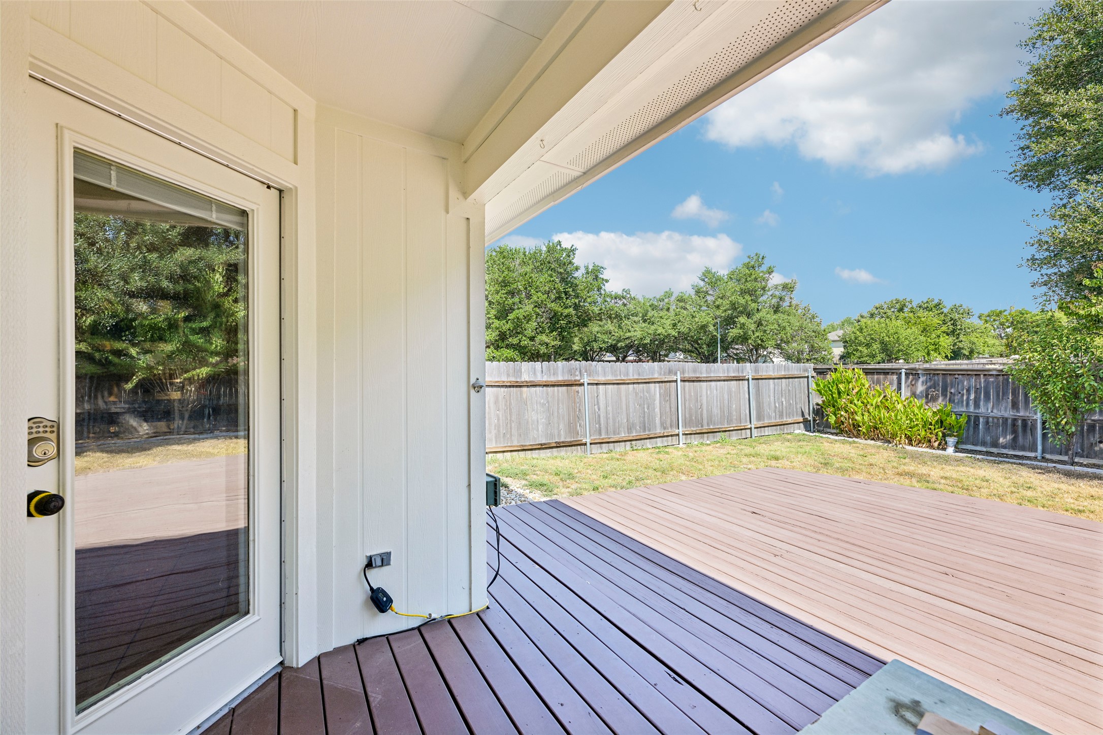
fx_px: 429
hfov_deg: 104.3
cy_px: 368
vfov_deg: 81.2
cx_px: 552
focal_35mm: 14
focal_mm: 14
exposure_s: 1/180
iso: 100
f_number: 8
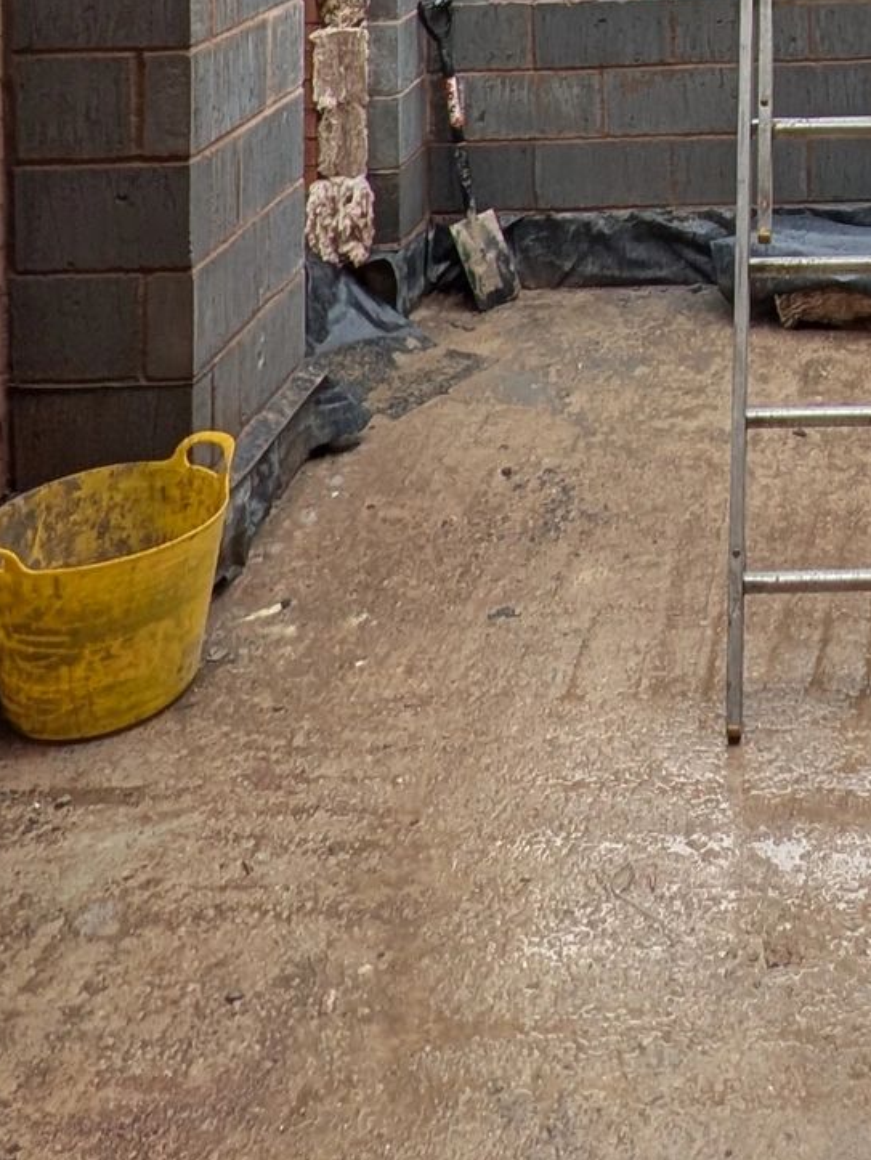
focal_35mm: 46
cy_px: -322
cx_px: 858
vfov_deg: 32.1
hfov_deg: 29.6
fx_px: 1542
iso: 34
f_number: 2.2
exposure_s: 1/390
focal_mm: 1.54
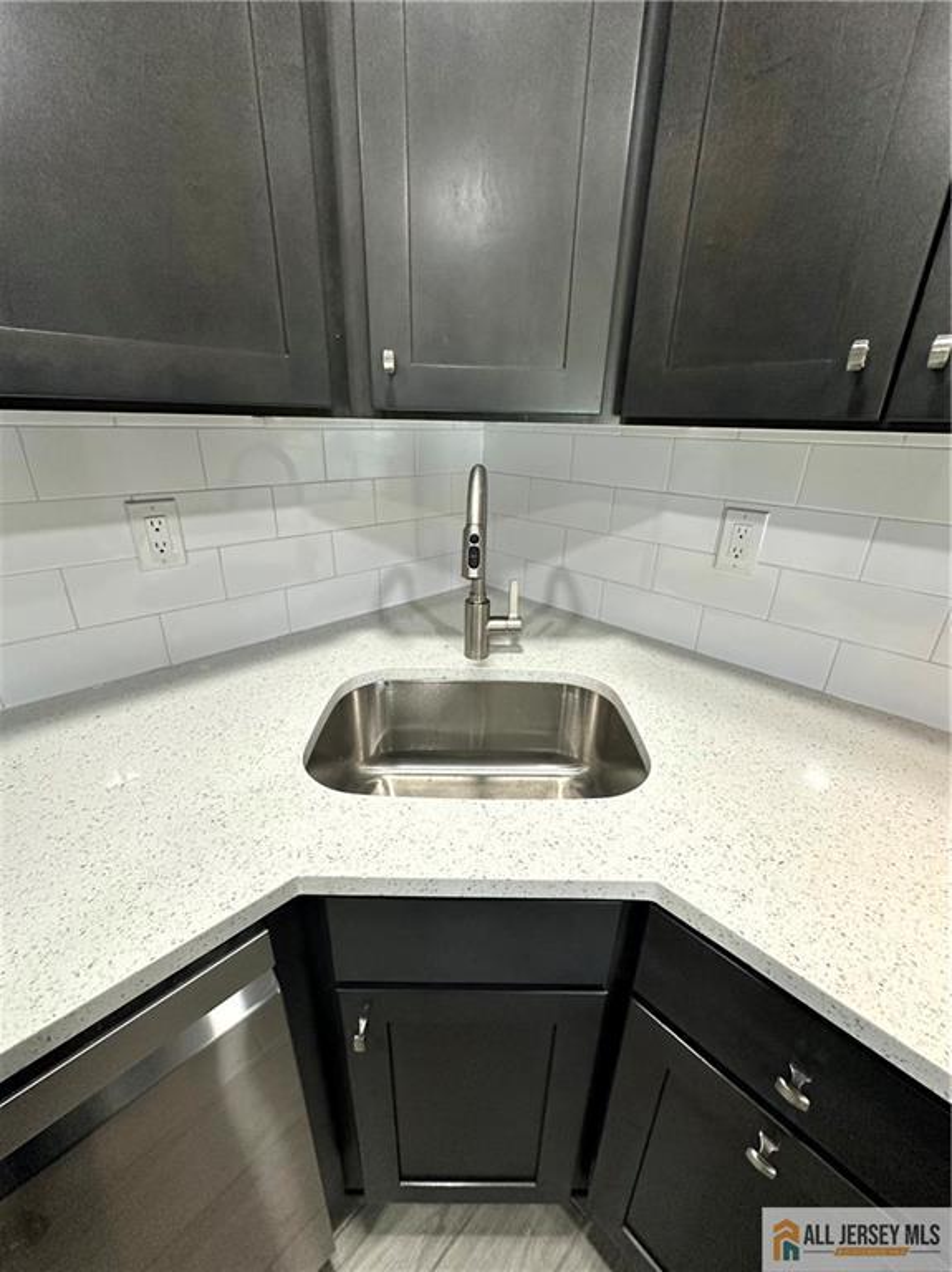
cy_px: 636
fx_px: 514
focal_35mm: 14
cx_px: 476
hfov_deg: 85.6
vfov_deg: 102.1
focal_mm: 2.22
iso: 200
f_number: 2.2
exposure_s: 1/49
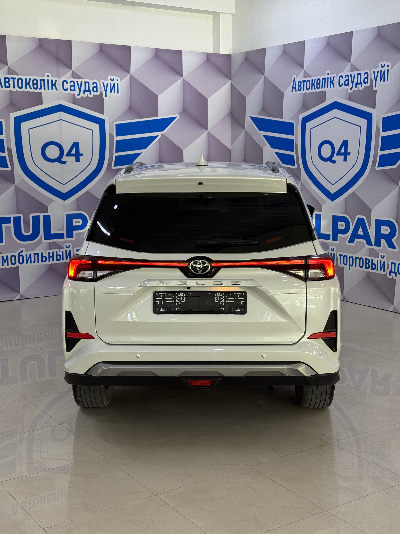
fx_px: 740
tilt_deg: -9.4
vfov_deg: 39.7
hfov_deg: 30.3
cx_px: 200
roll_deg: +0.3
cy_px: 267
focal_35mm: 48
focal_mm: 6.76
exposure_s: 1/100
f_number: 1.78
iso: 80
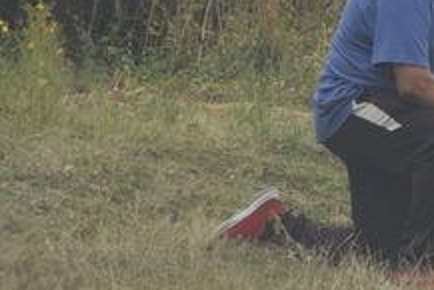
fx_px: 3124
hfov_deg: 7.9
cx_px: 426
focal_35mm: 259
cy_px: -67
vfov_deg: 5.3
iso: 100
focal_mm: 50
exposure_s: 1/125
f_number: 5.6
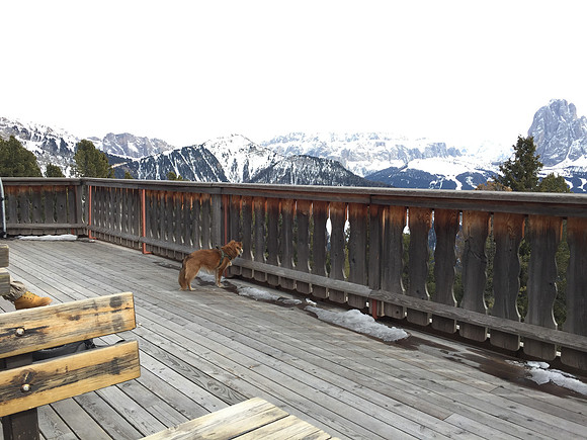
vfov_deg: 48.2
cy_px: 220
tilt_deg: -5.0
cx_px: 294
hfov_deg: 61.7
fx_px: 492
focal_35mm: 29
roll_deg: +0.2
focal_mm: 4.15
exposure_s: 1/581
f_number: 2.2
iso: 32
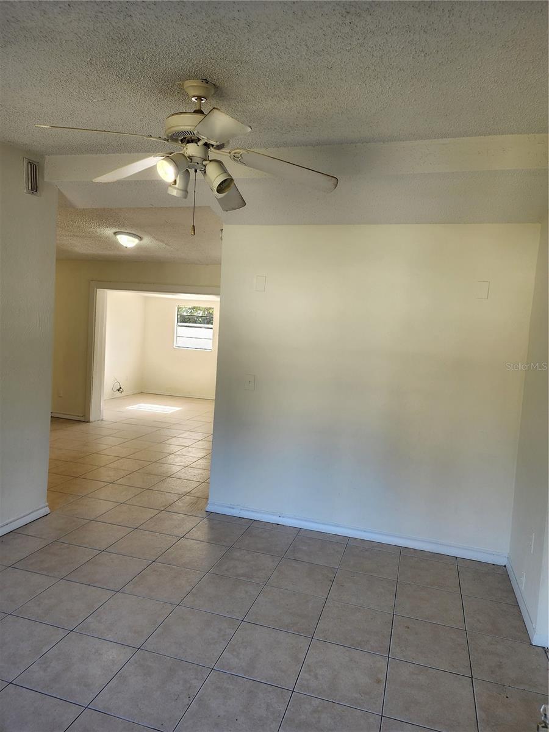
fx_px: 486
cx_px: 274
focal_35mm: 23
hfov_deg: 58.9
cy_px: 366
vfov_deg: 73.9
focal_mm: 6.4
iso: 40
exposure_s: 1/120
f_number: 1.8
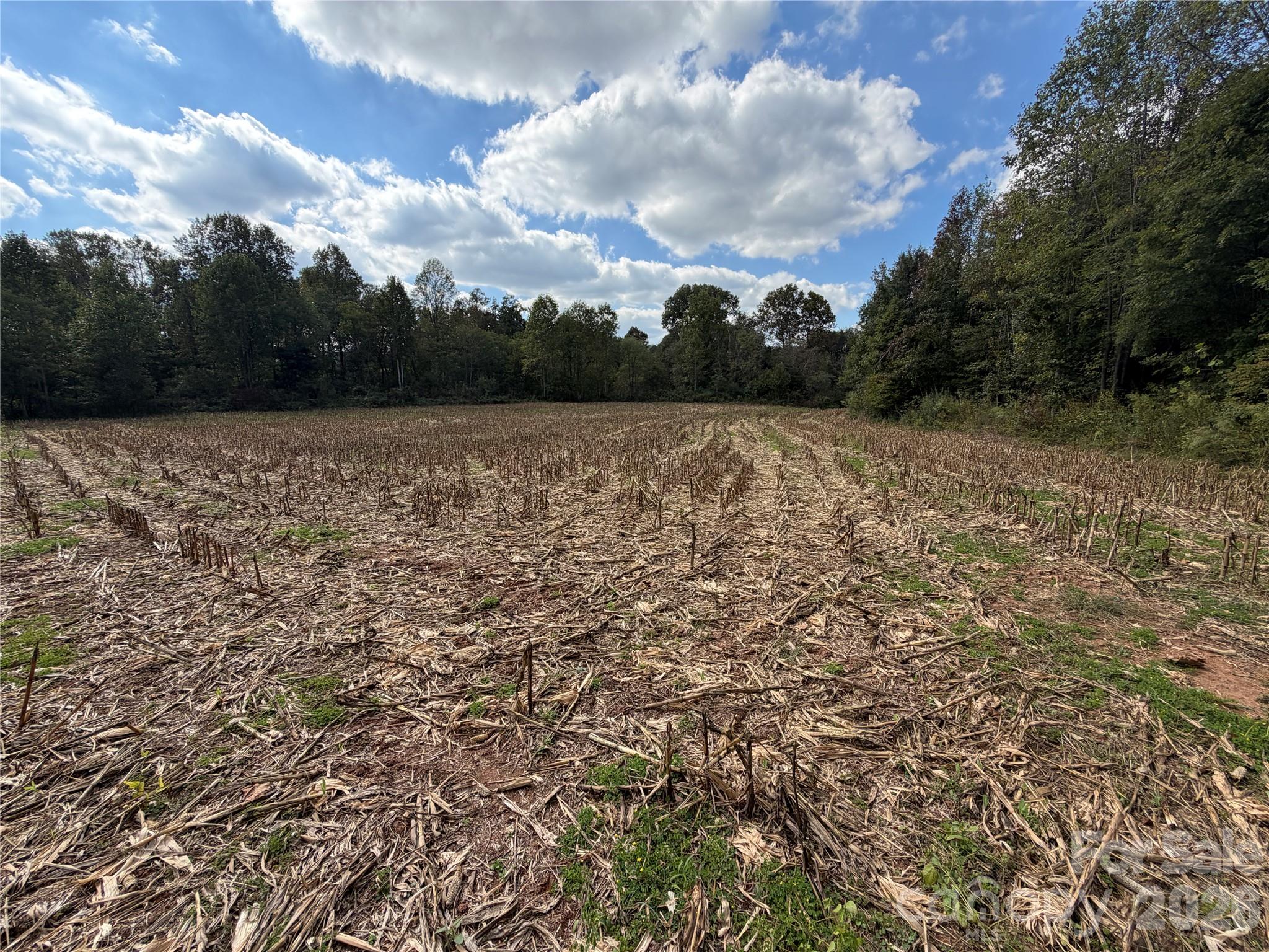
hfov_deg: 102.1
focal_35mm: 14
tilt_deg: -9.6
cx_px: 634
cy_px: 476
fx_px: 513
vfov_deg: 85.7
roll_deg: -0.4
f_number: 2.2
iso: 32
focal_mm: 2.22
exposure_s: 1/841
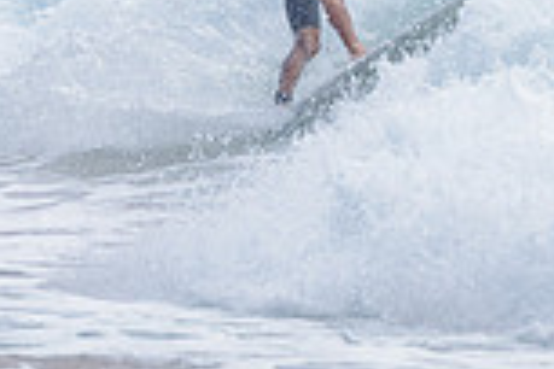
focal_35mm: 1392
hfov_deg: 1.5
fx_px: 21420
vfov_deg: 1.0
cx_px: 431
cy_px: -103
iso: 250
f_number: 5.6
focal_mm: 300
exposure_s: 1/2000
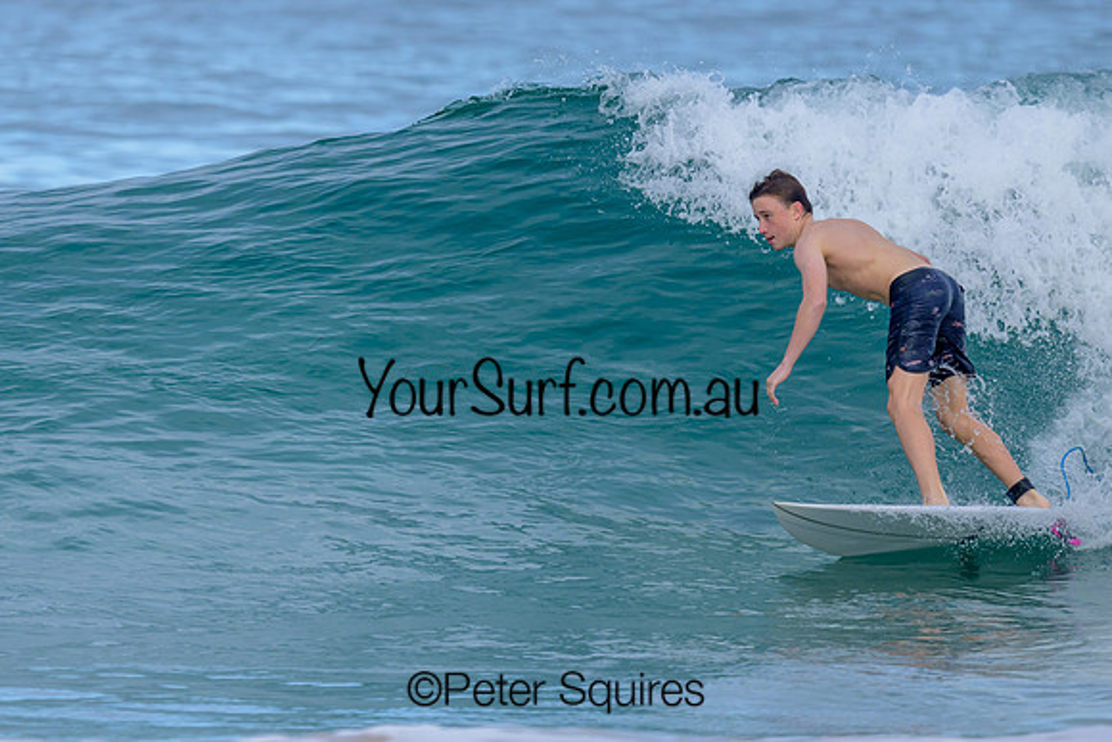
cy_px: 319
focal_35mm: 1096
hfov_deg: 1.9
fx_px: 33848
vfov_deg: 1.3
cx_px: 351
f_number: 6.3
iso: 640
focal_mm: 800
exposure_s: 1/2000
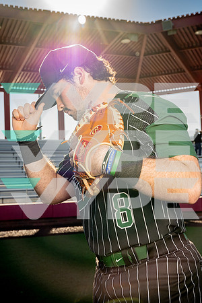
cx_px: 101
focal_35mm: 53
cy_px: 152
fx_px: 446
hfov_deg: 25.5
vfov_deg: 37.5
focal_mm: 53
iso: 400
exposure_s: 1/250
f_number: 9
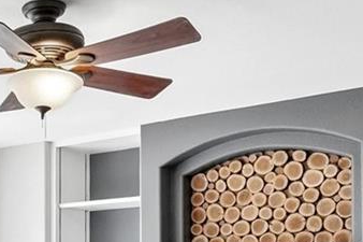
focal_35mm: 71
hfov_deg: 25.3
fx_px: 716
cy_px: 288
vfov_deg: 18.2
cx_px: -83
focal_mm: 10
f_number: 8
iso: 800
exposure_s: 1/25
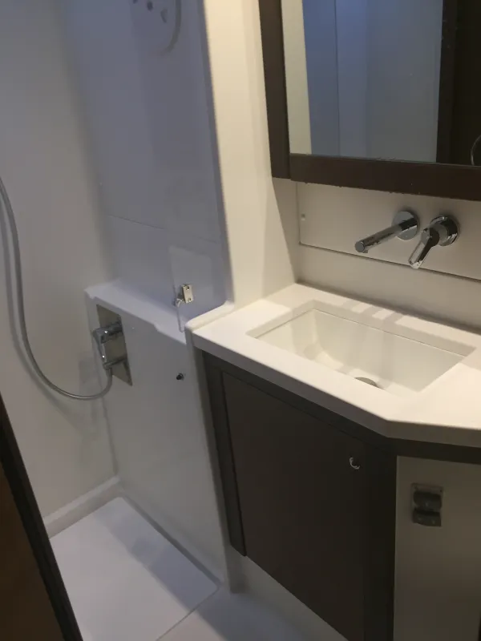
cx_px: 240
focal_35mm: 29
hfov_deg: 48.2
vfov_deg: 61.7
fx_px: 537
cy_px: 320
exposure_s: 1/33
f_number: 2.2
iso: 100
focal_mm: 4.15
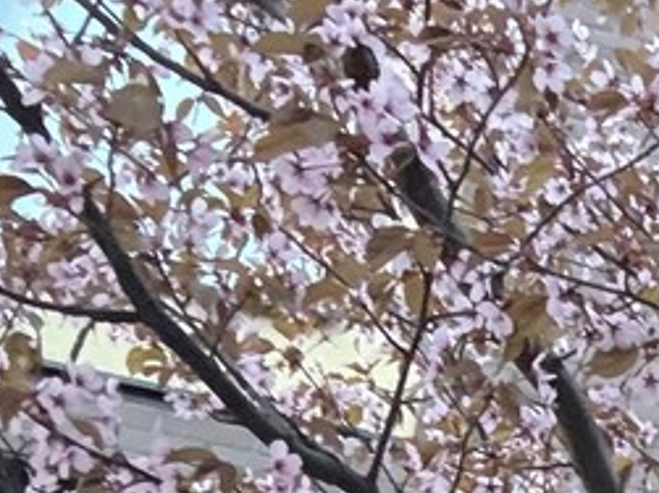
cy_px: 1112
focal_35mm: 110
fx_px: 2093
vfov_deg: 11.5
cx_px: 1242
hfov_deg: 15.1
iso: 640
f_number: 1.9
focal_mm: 2.69
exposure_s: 1/29
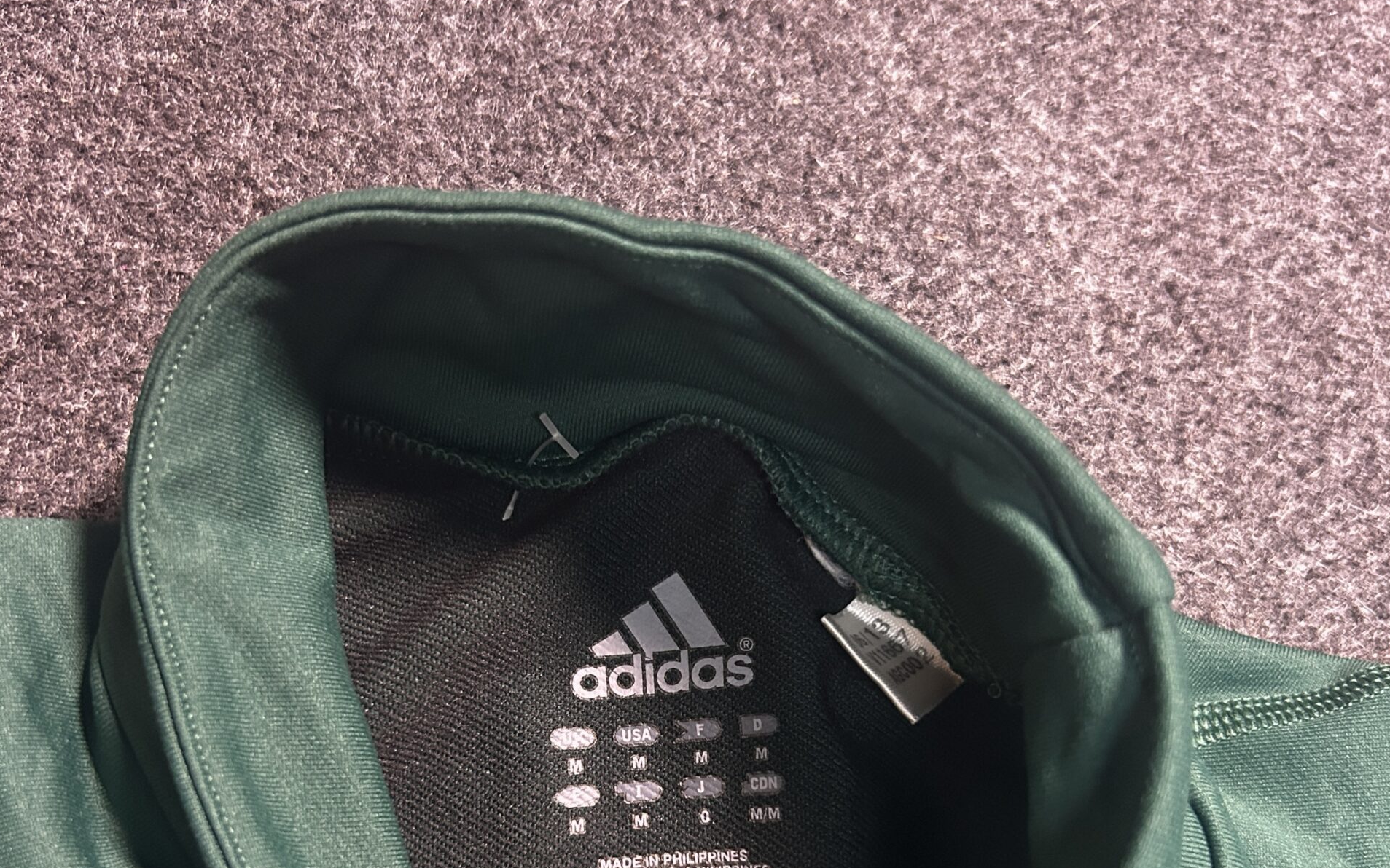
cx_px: 698
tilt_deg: -48.2
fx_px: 1402
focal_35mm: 37
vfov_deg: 33.6
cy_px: 668
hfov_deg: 52.7
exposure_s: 1/50
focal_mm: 5.7
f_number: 1.5
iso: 500
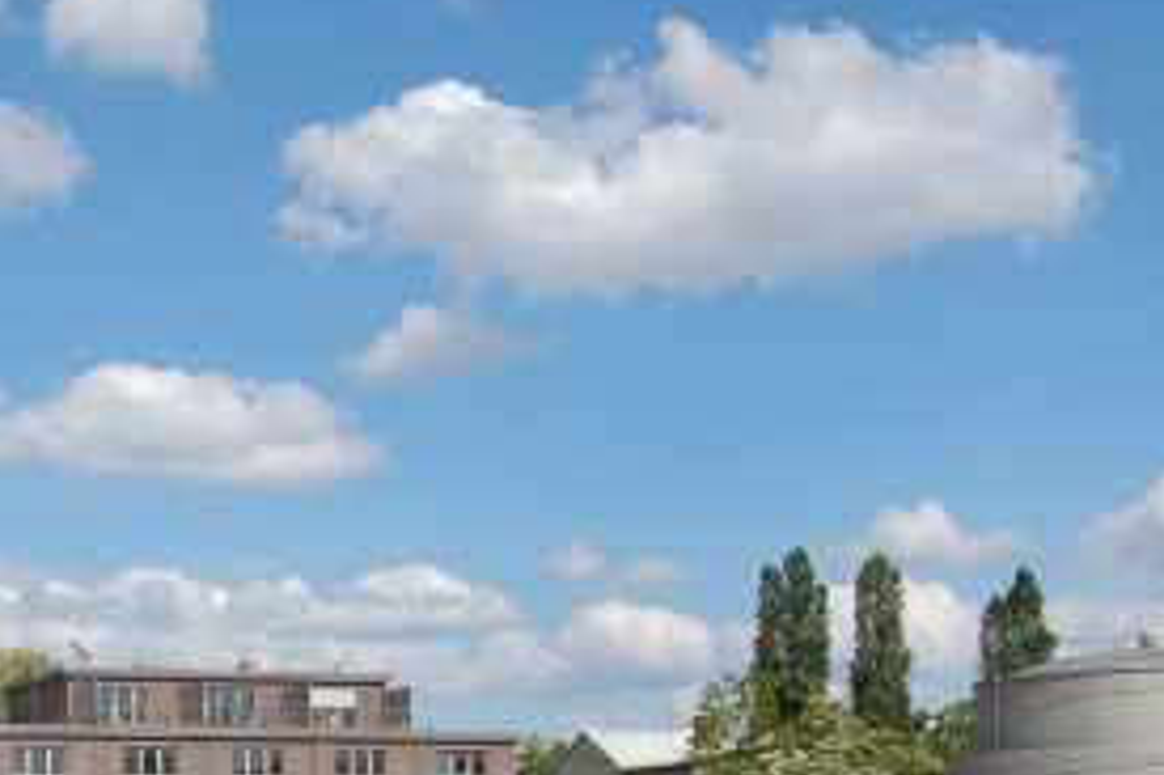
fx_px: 2359
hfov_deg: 26.9
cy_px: 777
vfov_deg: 18.2
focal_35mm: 73
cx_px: 161
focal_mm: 20
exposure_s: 1/400
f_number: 10
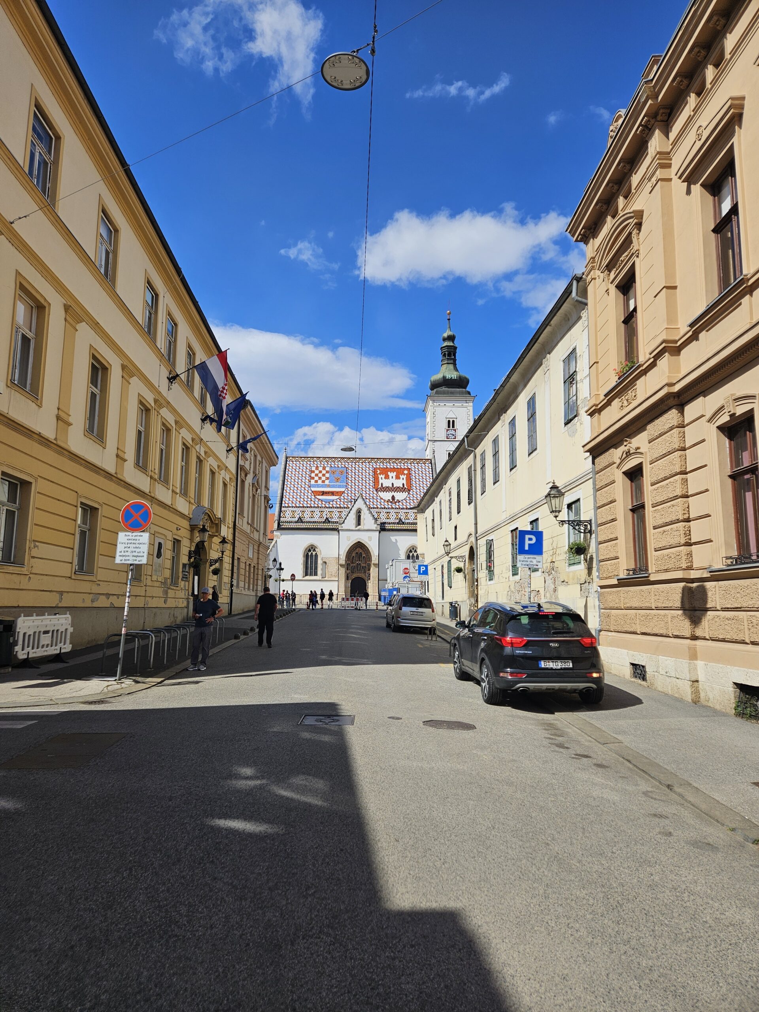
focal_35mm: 23
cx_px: 380
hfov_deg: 58.9
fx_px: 672
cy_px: 506
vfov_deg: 73.9
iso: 25
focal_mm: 5.4
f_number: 1.8
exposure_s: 1/3143
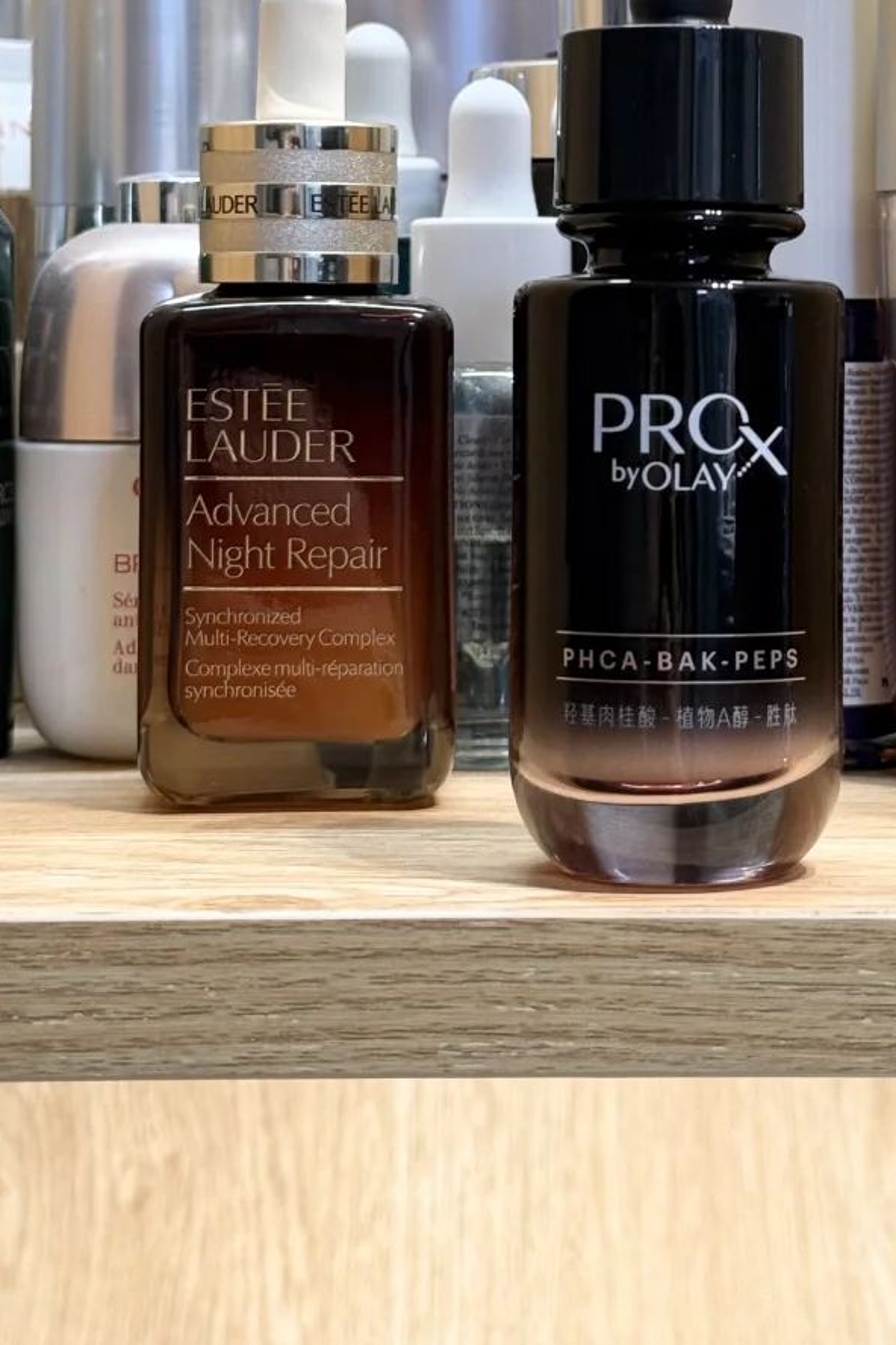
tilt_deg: +1.2
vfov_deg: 24.6
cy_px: 262
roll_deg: -2.1
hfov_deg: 16.8
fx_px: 3024
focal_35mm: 81
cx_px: 645
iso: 125
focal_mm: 6.76
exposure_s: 1/50
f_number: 1.78
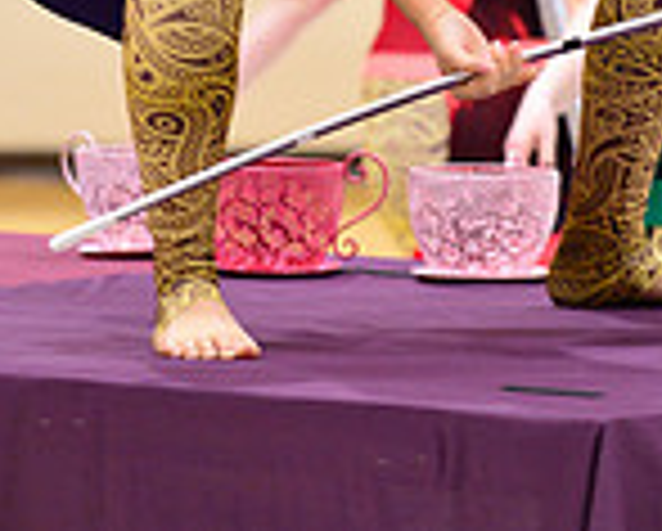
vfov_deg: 4.1
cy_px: -477
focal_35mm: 372
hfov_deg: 5.2
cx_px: 403
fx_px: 7298
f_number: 2.8
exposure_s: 1/250
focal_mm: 130
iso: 3200
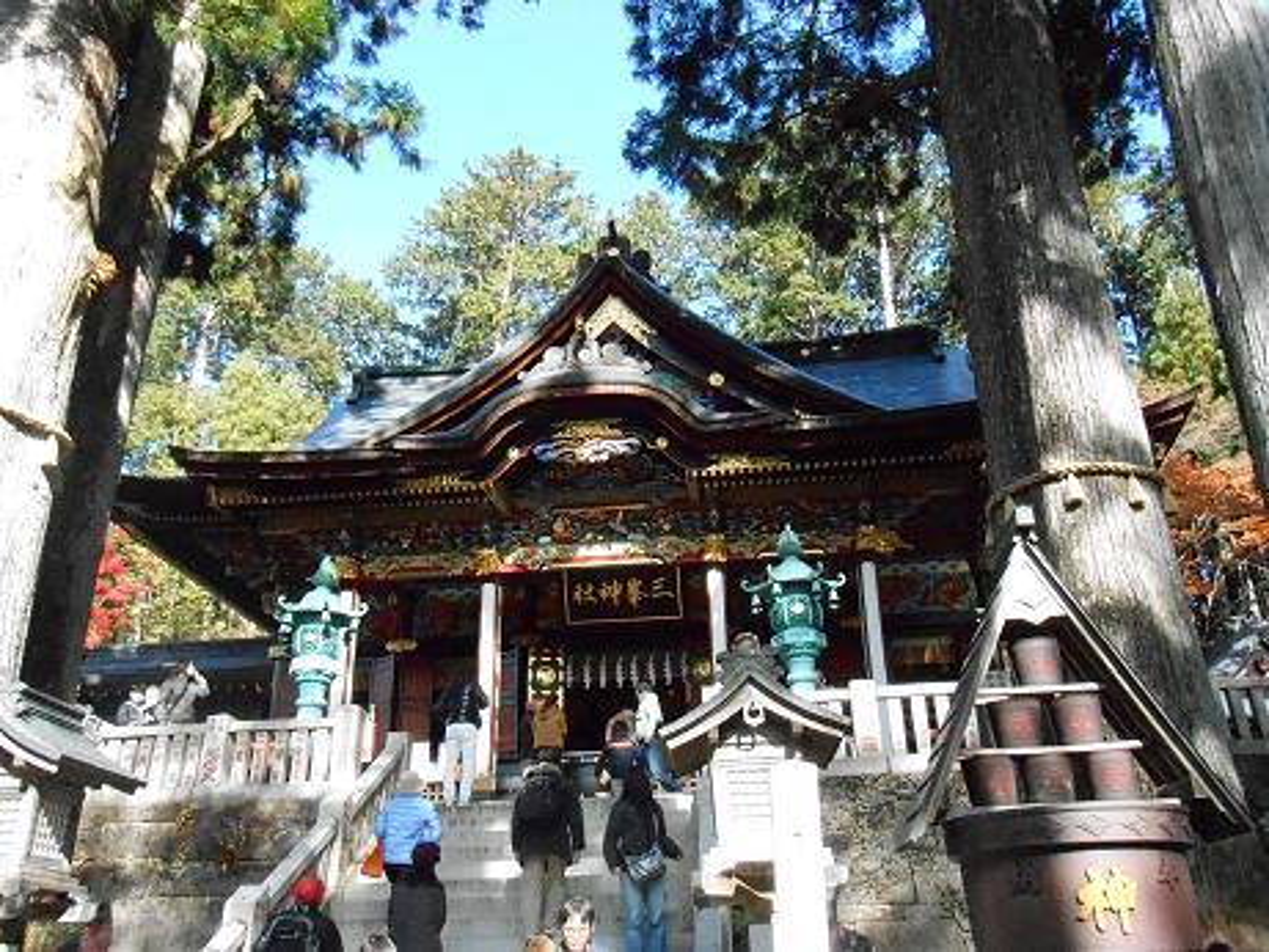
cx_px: 634
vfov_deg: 46.8
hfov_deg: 60.0
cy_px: 476
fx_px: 1100
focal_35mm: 30
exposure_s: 1/1500
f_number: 3.8
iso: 1600
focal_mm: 5.3
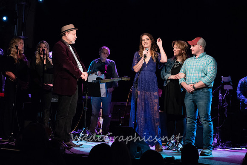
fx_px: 405
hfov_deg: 33.9
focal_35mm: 59
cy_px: 82
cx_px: 124
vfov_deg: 23.0
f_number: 7.1
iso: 6400
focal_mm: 59
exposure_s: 1/125
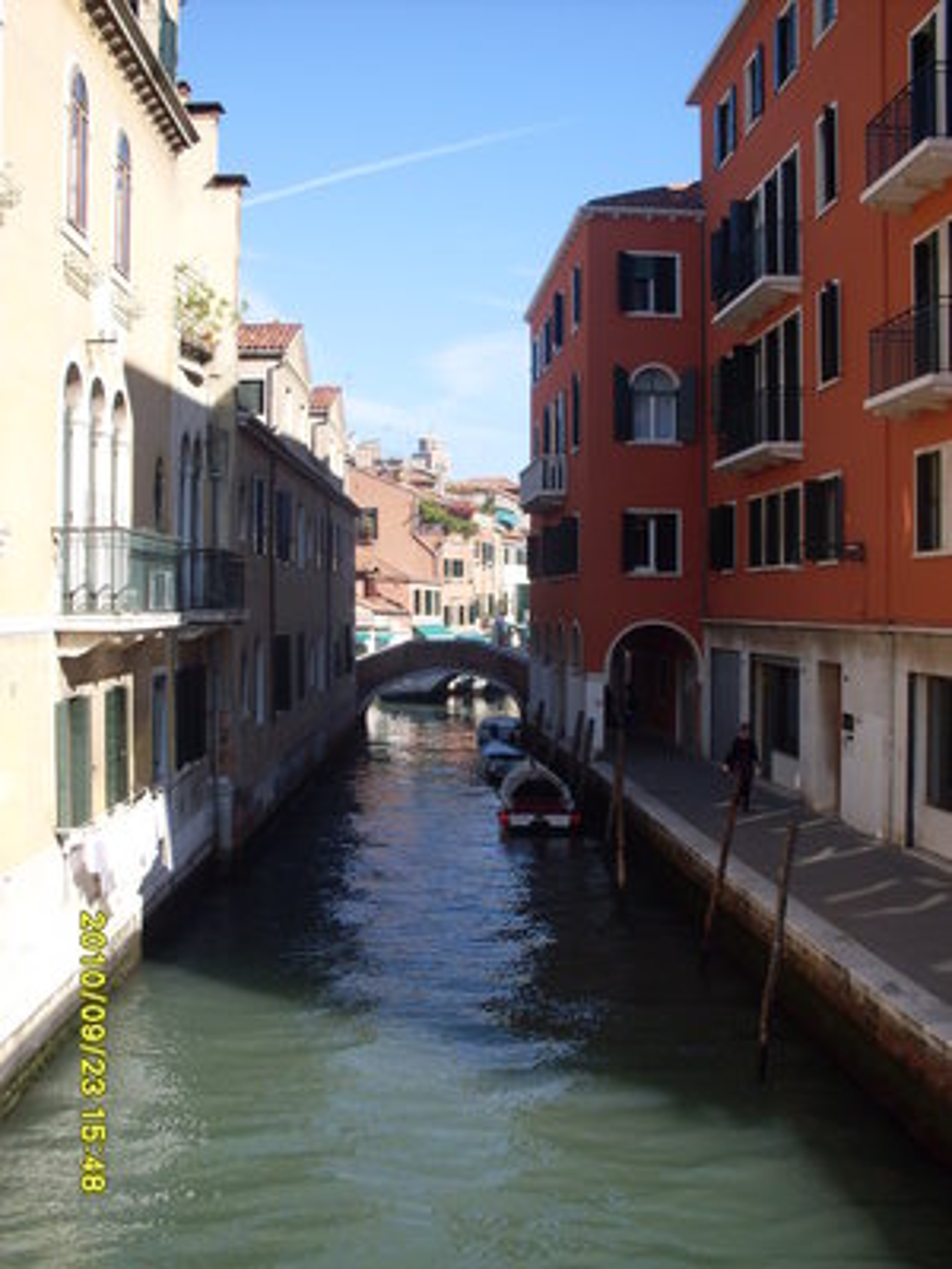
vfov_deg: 49.0
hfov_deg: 37.7
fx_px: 1393
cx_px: 476
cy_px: 634
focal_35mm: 38
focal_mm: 6.3
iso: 80
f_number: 8.4
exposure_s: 1/125
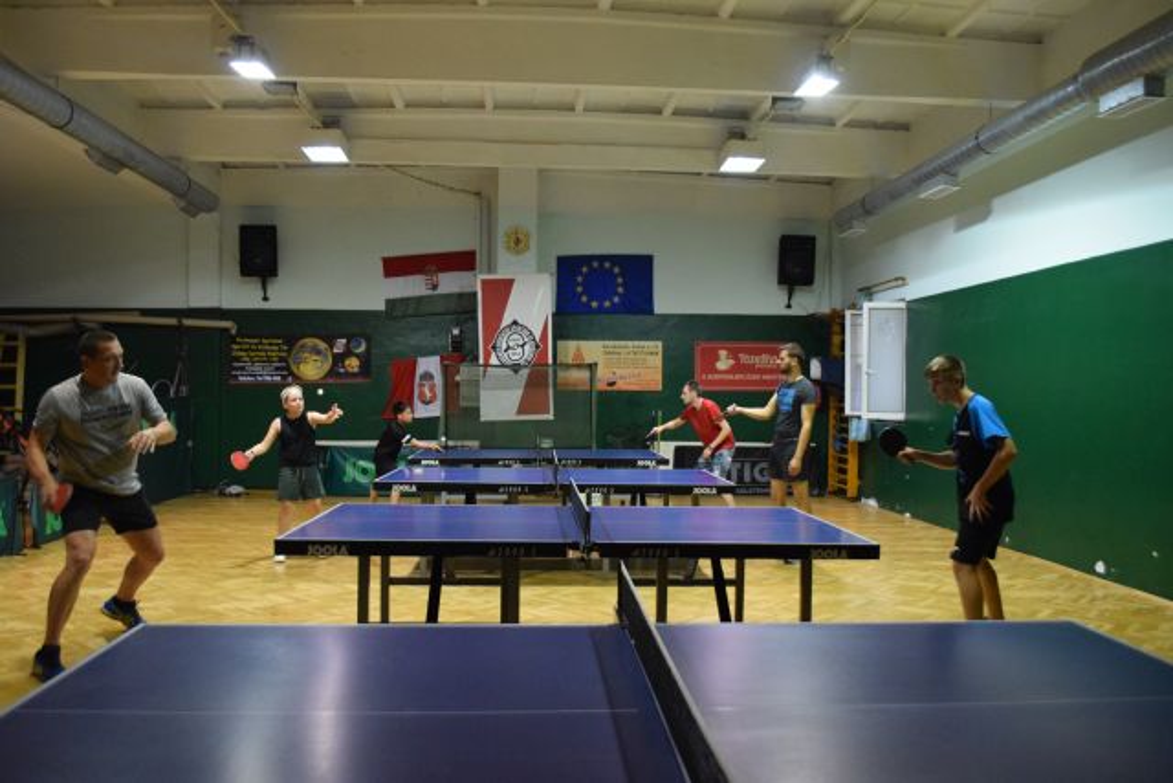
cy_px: 392
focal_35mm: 30
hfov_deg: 61.9
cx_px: 586
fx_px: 978
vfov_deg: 43.6
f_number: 3.8
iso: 3200
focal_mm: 20
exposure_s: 1/250
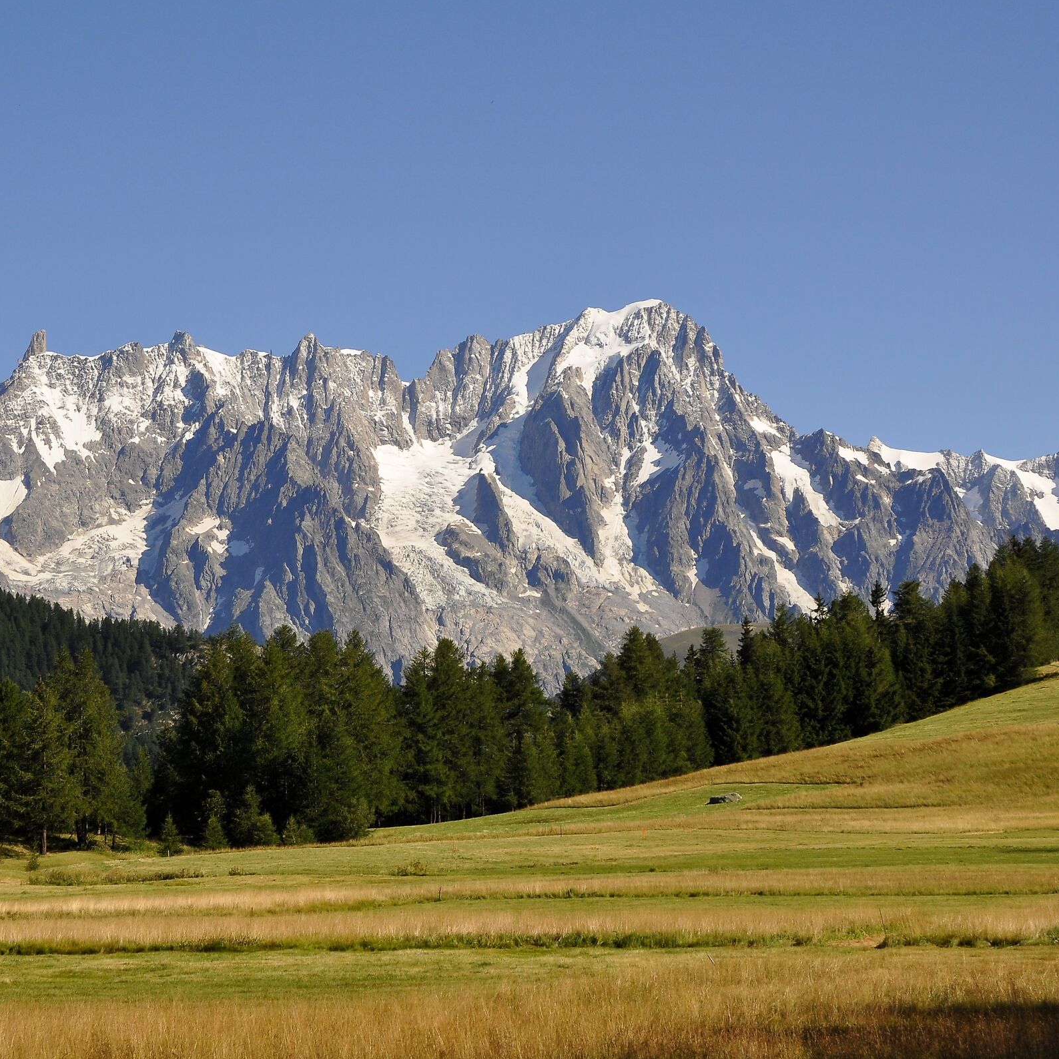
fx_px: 2999
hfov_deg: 20.0
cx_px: 436
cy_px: 529
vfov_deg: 20.0
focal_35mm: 87
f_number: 10
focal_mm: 45
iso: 200
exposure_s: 1/400
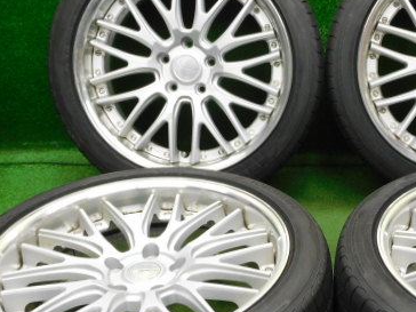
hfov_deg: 32.4
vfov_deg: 25.1
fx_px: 697
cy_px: 214
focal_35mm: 58
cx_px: 327
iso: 400
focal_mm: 5.9
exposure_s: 1/25
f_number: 3.6
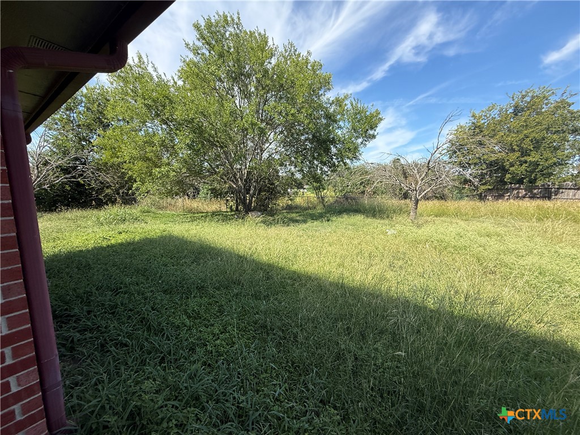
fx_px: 235
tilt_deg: -8.2
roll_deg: -3.5
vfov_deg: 85.7
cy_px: 218
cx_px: 290
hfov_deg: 102.1
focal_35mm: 14
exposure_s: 1/970
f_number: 2.2
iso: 50
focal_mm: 2.22
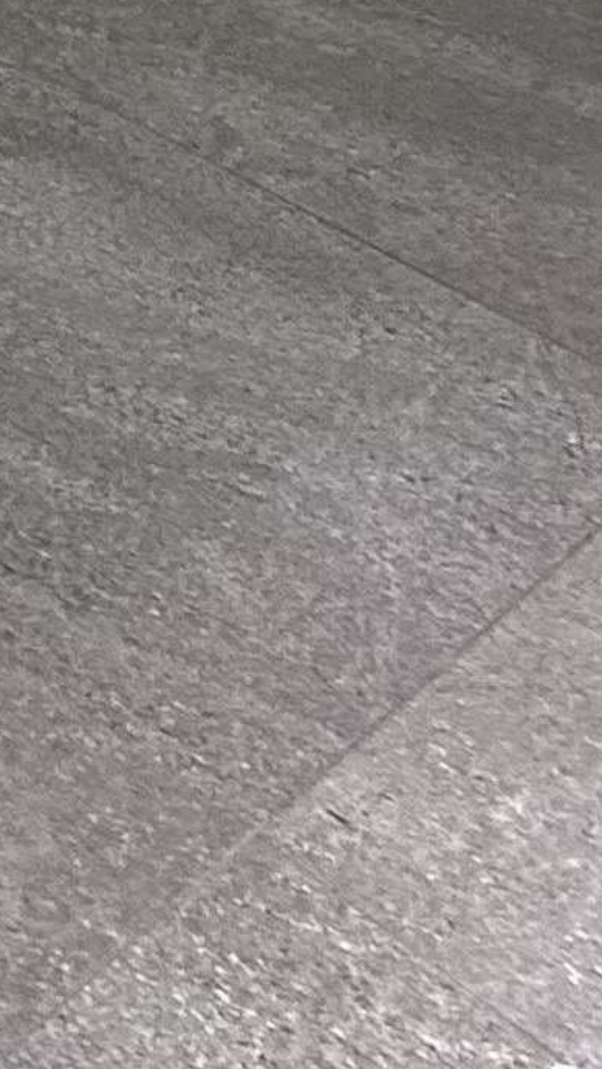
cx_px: -1357
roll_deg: -0.8
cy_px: -1021
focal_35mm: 89
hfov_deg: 9.6
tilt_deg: -9.9
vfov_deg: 17.6
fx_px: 2524
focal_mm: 2.22
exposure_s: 1/120
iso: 160
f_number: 2.2
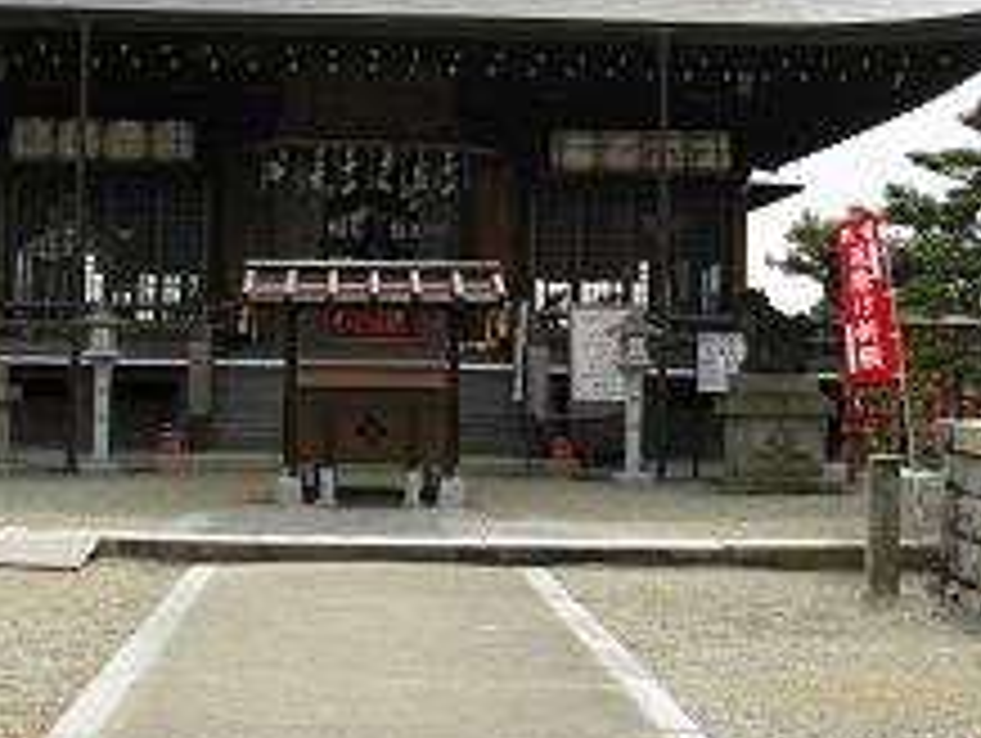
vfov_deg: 25.3
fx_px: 1617
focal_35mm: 57
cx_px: 398
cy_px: 162
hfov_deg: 33.7
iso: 100
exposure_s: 1/250
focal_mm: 5.7
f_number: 5.5
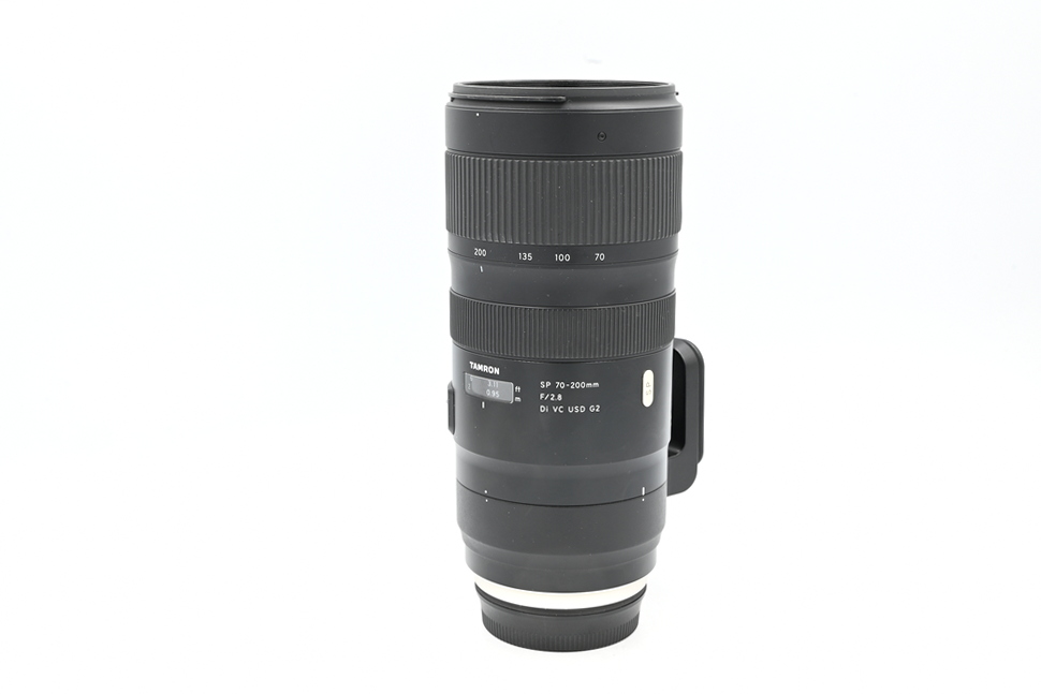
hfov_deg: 41.1
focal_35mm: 48
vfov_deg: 28.1
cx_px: 520
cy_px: 347
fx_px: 1388
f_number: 14
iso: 200
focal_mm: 48
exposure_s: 1/13
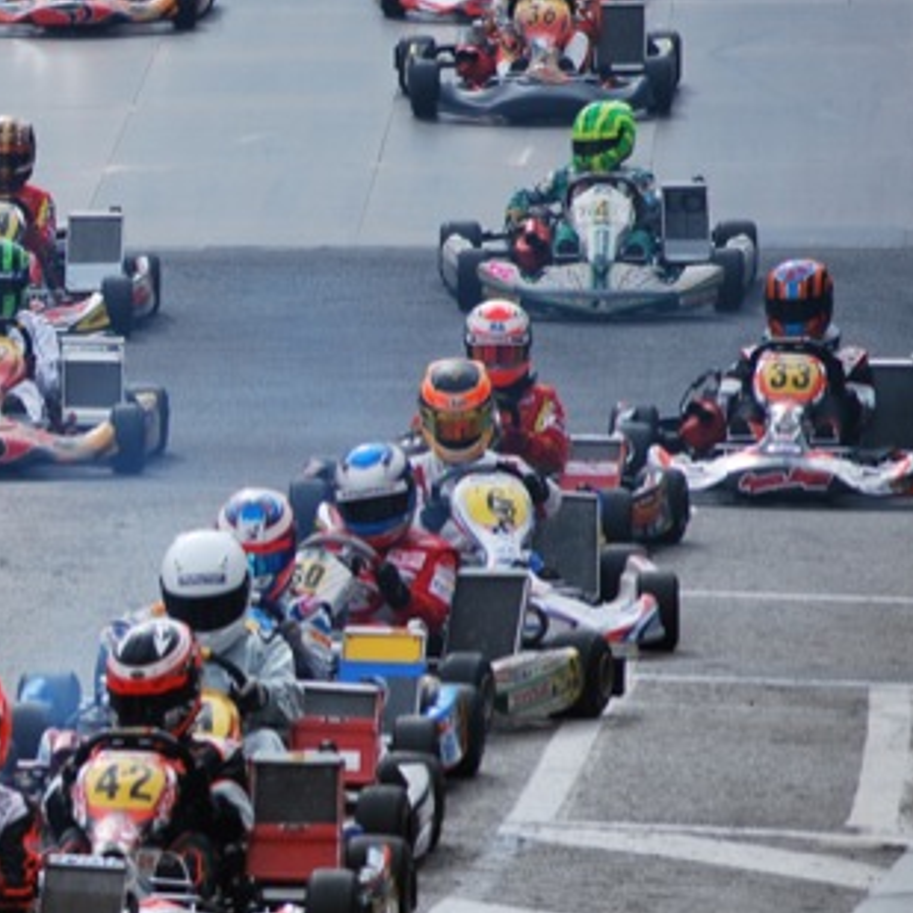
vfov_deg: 3.4
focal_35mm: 508
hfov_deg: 3.4
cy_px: 607
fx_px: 15159
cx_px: -490
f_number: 5.6
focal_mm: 120
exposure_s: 1/500
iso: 110
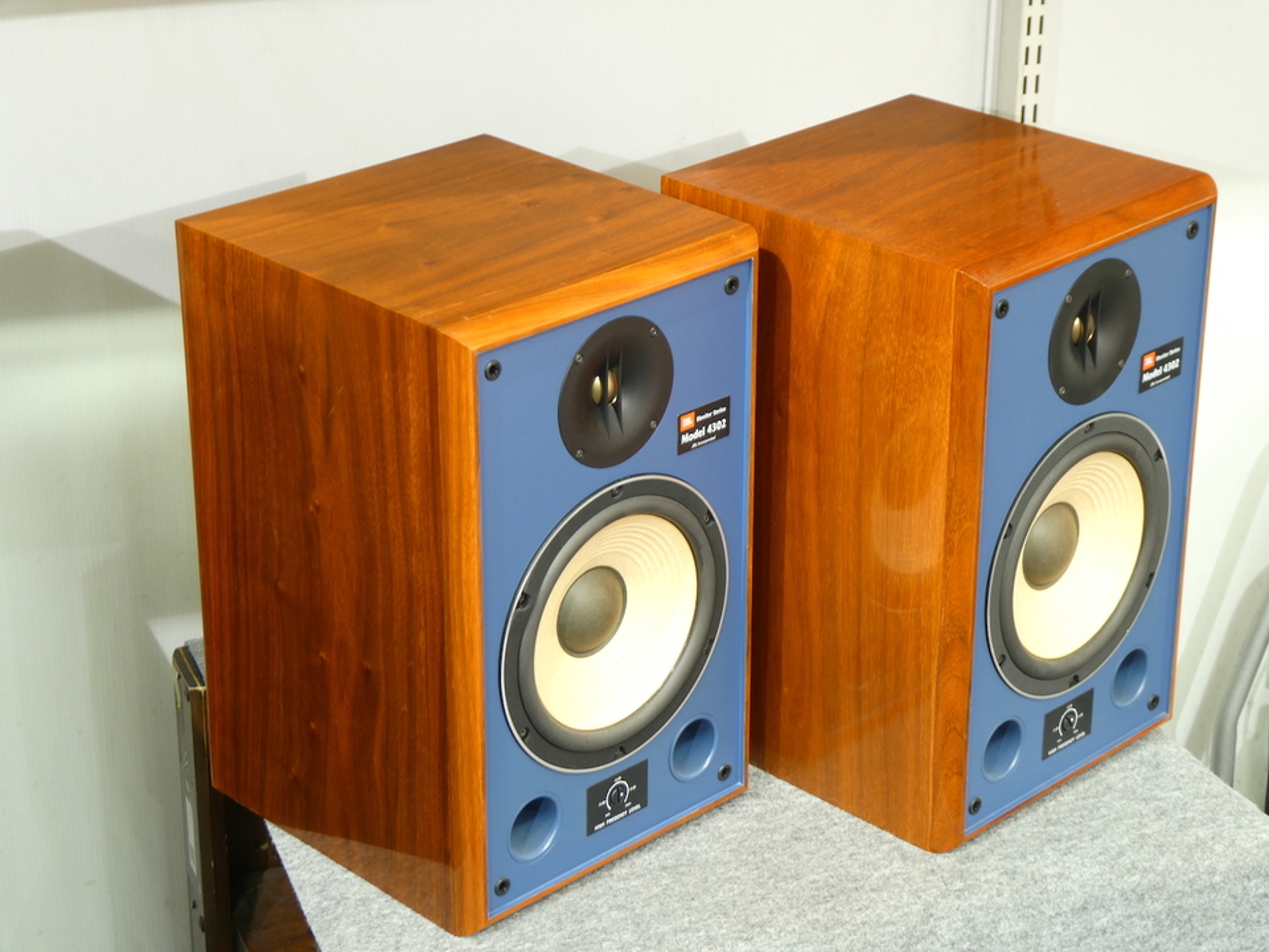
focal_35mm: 74
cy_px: 476
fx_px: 2713
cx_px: 634
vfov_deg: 19.9
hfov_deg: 26.3
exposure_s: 1/1.3
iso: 100
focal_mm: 13.2
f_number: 4.6
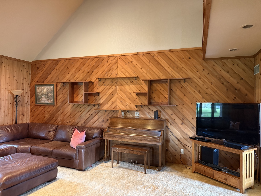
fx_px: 181
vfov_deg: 56.8
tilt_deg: +1.9
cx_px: 130
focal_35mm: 24
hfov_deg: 71.6
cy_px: 98
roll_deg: -0.6
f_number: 1.78
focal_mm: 6.76
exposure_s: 1/40
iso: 800
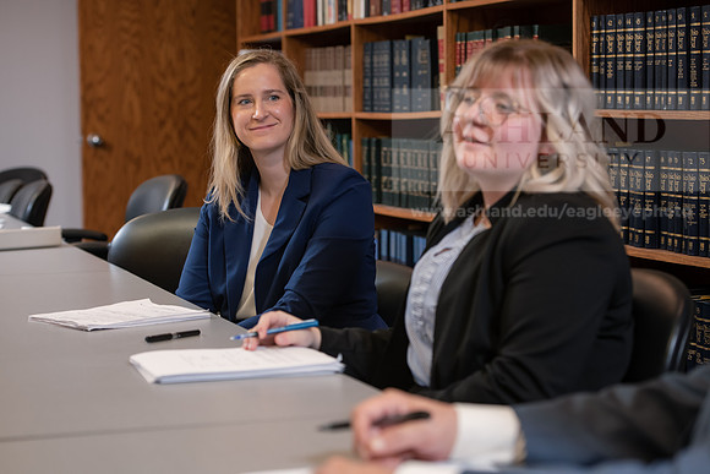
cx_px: 355
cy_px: 237
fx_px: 1677
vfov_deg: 16.1
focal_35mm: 85
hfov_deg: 23.9
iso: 1000
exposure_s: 1/125
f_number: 4
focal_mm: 85
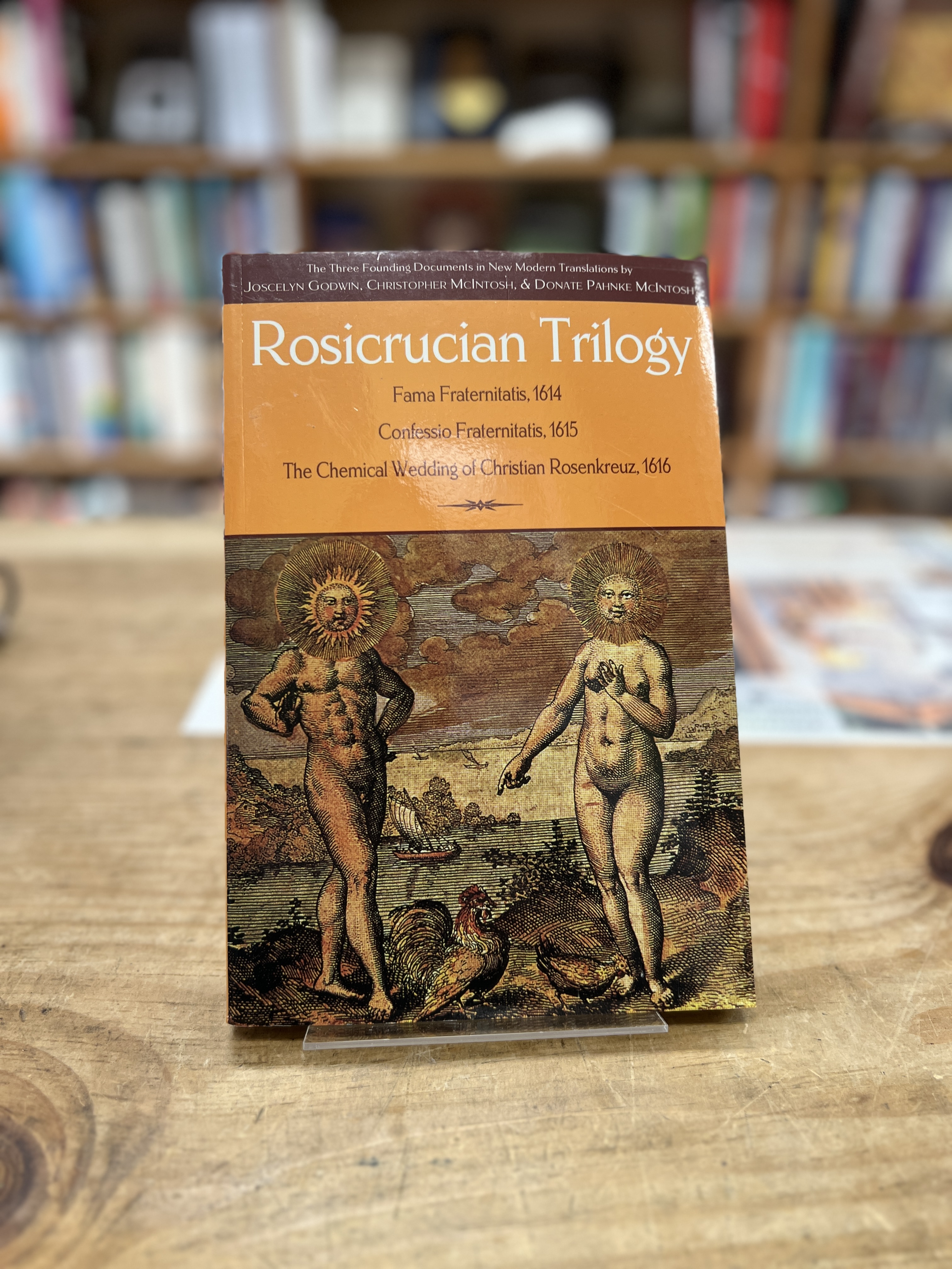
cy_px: 634
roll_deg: +0.2
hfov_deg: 53.1
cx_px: 476
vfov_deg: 67.3
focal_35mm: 26
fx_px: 953
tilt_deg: -25.1
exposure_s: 1/60
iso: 80
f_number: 1.5
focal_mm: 5.7
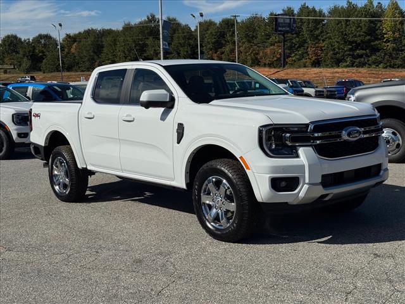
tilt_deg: -4.9
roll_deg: +2.1
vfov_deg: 30.3
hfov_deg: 39.7
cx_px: 202
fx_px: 562
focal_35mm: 48
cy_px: 152
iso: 64
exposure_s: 1/12500
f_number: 1.78
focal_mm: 6.76
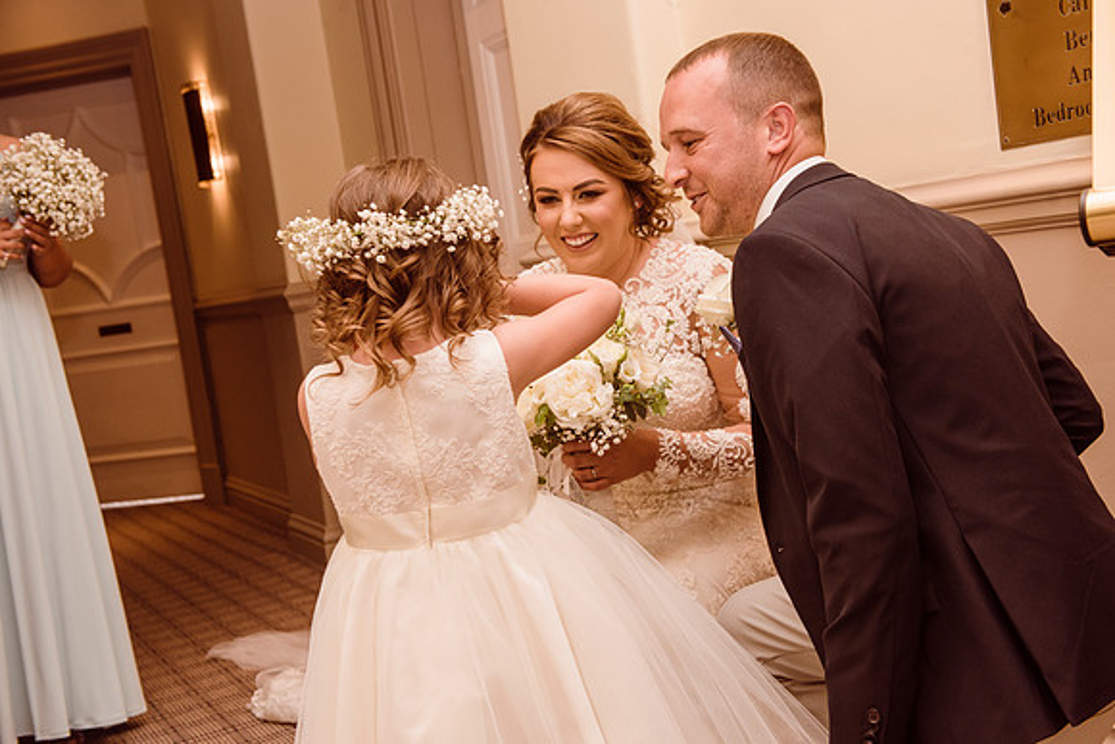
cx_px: 558
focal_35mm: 45
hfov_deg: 43.6
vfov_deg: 29.9
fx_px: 1394
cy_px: 372
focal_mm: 45
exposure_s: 1/80
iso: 500
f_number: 5.6
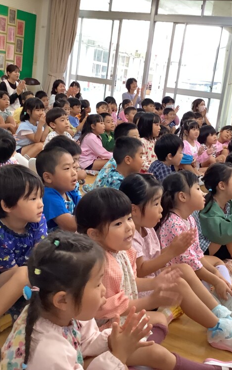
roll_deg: -7.6
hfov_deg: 29.2
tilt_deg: -12.5
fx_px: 445
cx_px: 129
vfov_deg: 45.3
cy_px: 185
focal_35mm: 44
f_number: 2.4
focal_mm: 3.3
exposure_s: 1/60
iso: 200
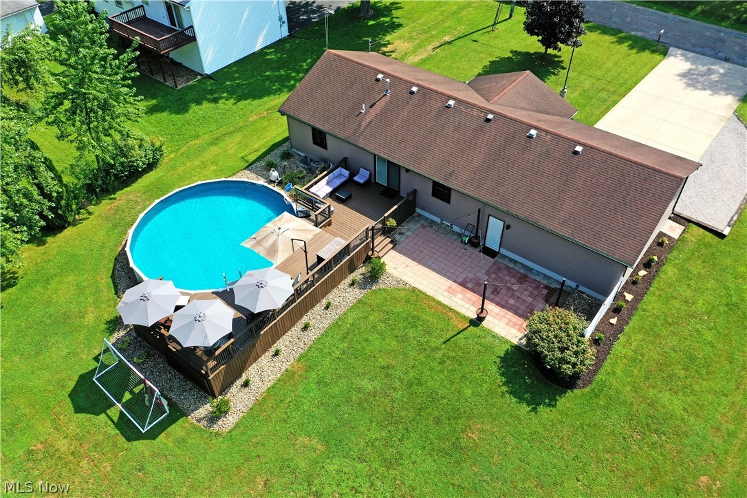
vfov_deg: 46.4
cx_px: 374
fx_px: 581
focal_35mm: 28
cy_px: 249
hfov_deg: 65.5
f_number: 5.6
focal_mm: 10.26
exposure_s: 1/320
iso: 100
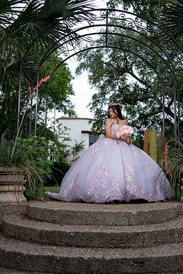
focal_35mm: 40
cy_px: 119
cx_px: 104
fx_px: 305
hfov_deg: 33.4
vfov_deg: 48.3
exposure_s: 1/800
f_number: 2.2
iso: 80
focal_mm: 35
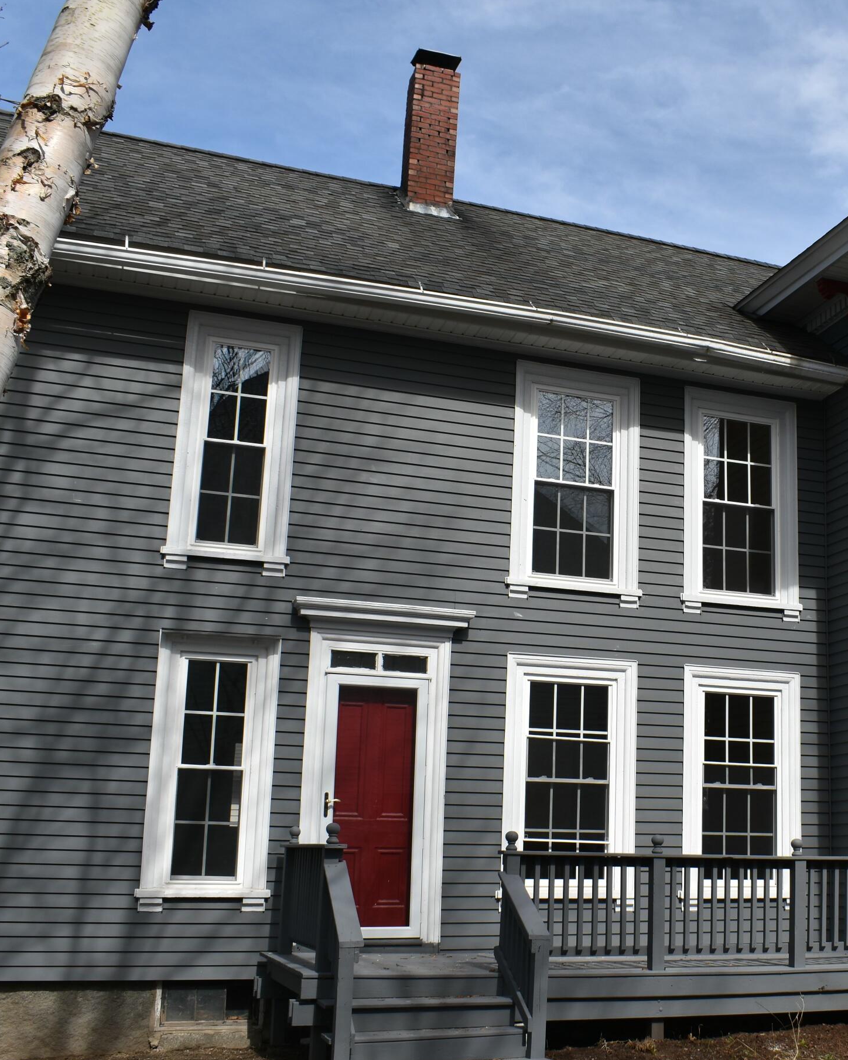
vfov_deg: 43.8
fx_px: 1318
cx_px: 679
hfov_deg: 34.6
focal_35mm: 42
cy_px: 555
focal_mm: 18
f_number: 8
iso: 100
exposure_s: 1/320
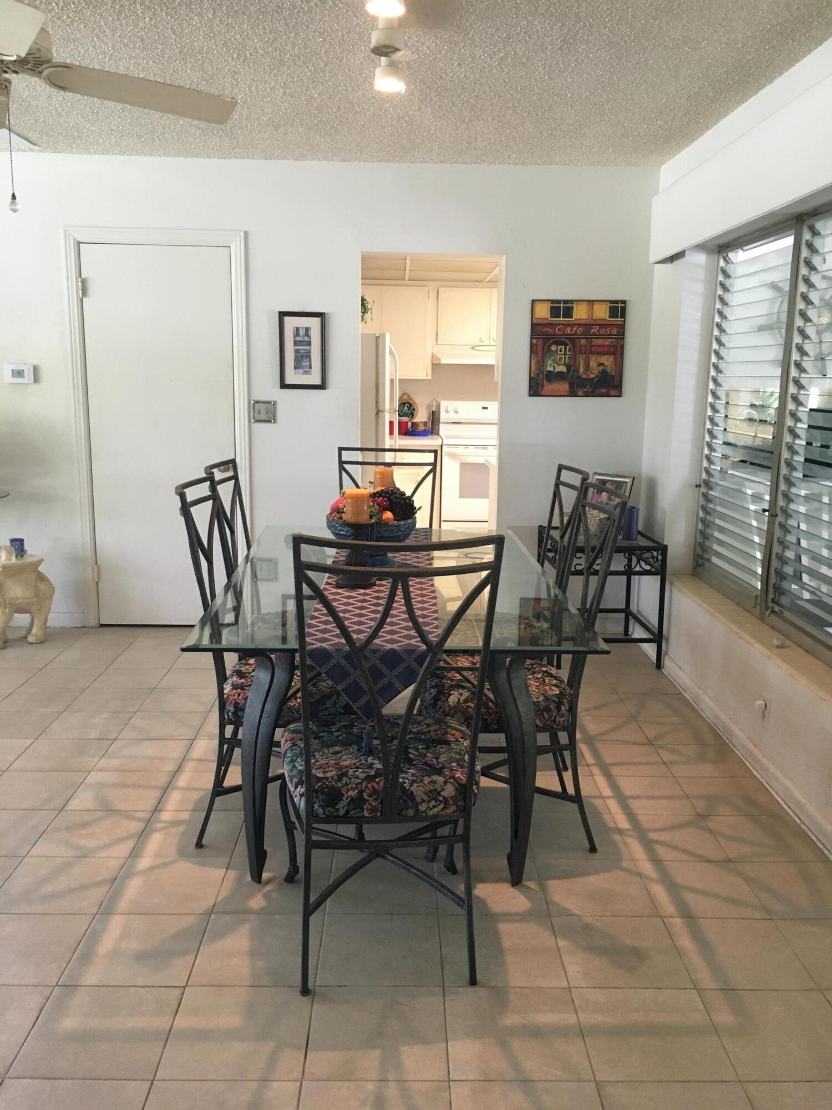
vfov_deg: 61.7
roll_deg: -1.4
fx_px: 929
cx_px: 416
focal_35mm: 29
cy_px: 555
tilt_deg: -10.9
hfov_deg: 48.2
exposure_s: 1/30
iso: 100
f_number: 2.2
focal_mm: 4.15
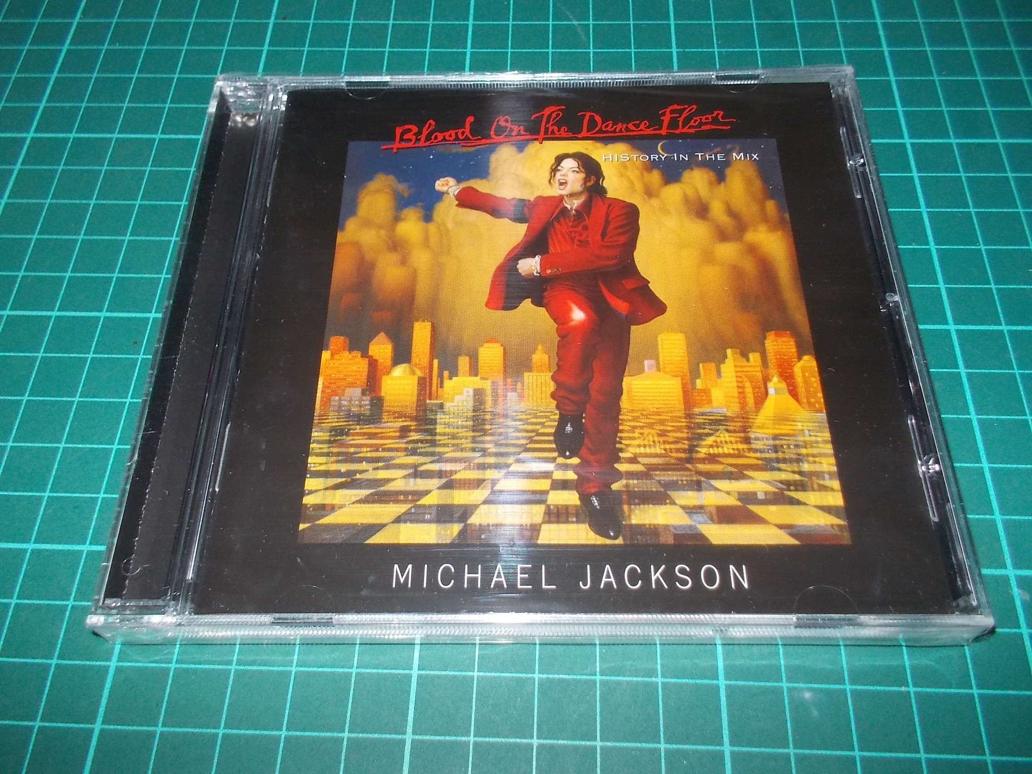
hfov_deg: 61.7
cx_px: 516
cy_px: 387
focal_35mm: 29
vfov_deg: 48.2
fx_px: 865
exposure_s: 1/30
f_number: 3.3
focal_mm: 4.1
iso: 200
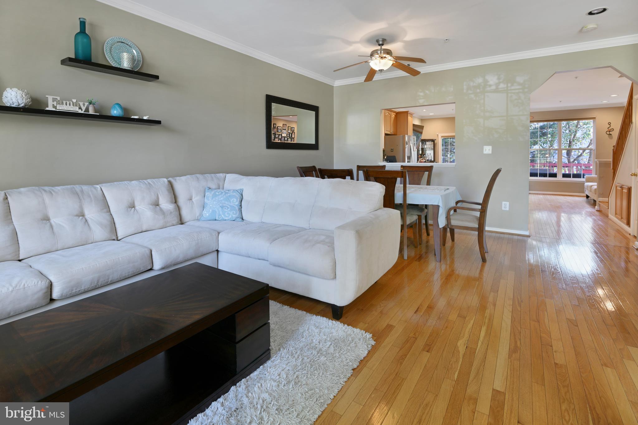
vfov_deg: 73.7
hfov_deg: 96.7
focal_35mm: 16
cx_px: 319
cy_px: 212
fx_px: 284
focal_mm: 16
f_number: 6.3
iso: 100
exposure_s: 1/15
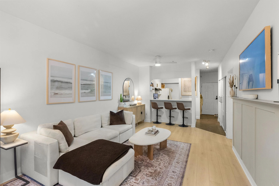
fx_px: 124
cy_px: 93
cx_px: 140
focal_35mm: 16
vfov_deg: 73.8
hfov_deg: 96.7
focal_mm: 16
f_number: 10
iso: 6400
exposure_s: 1/30
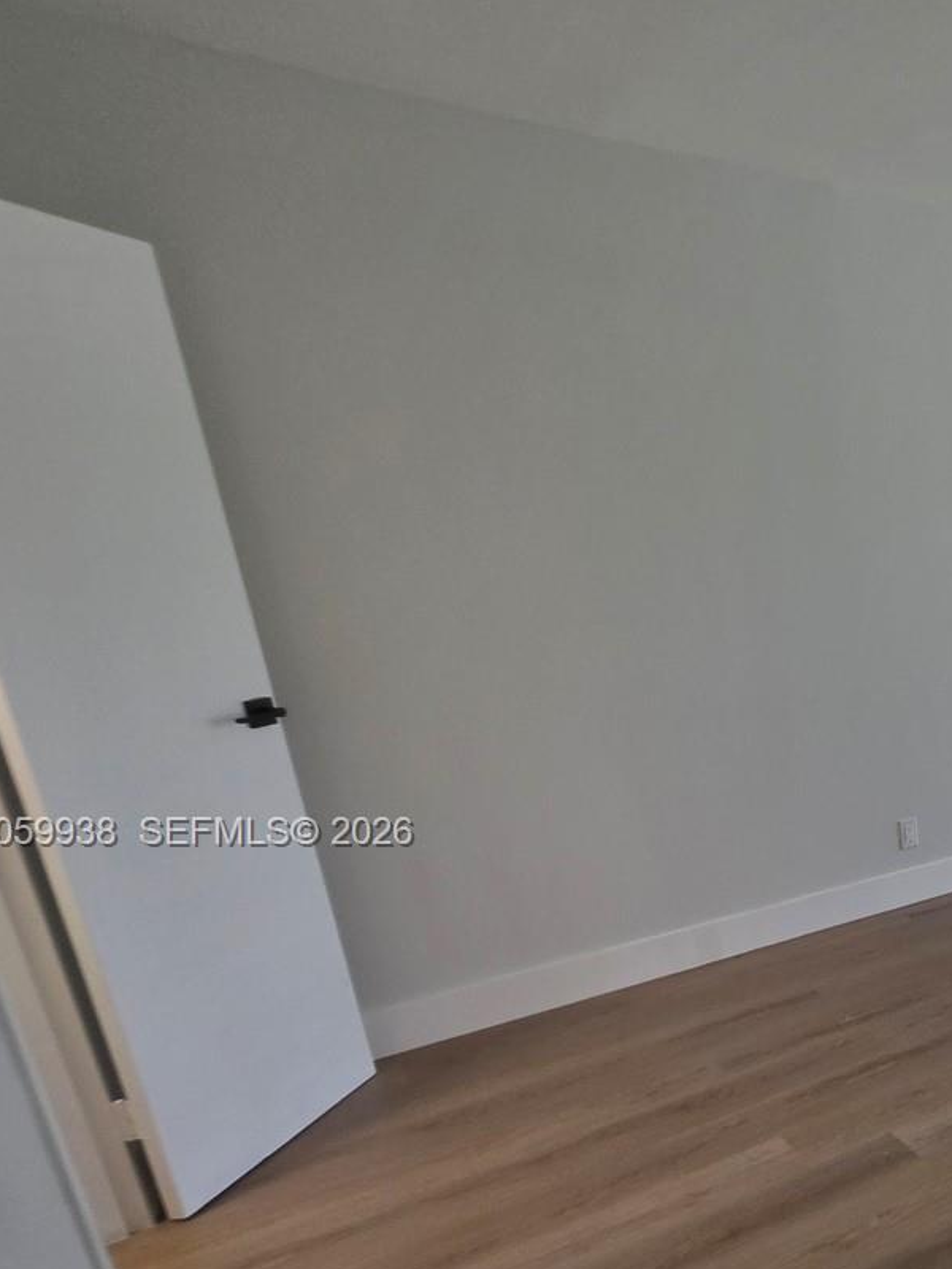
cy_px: 834
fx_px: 953
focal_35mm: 26
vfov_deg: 65.7
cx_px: 1188
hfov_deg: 37.3
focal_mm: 2.2
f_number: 1.9
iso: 160
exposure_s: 1/120
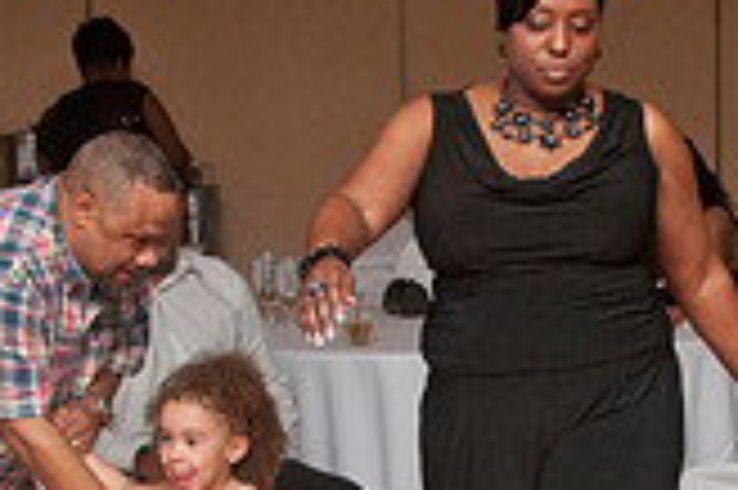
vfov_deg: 9.9
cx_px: 536
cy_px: 438
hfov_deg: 14.8
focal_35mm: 138
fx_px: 2826
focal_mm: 26
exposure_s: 1/125
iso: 800
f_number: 5.6
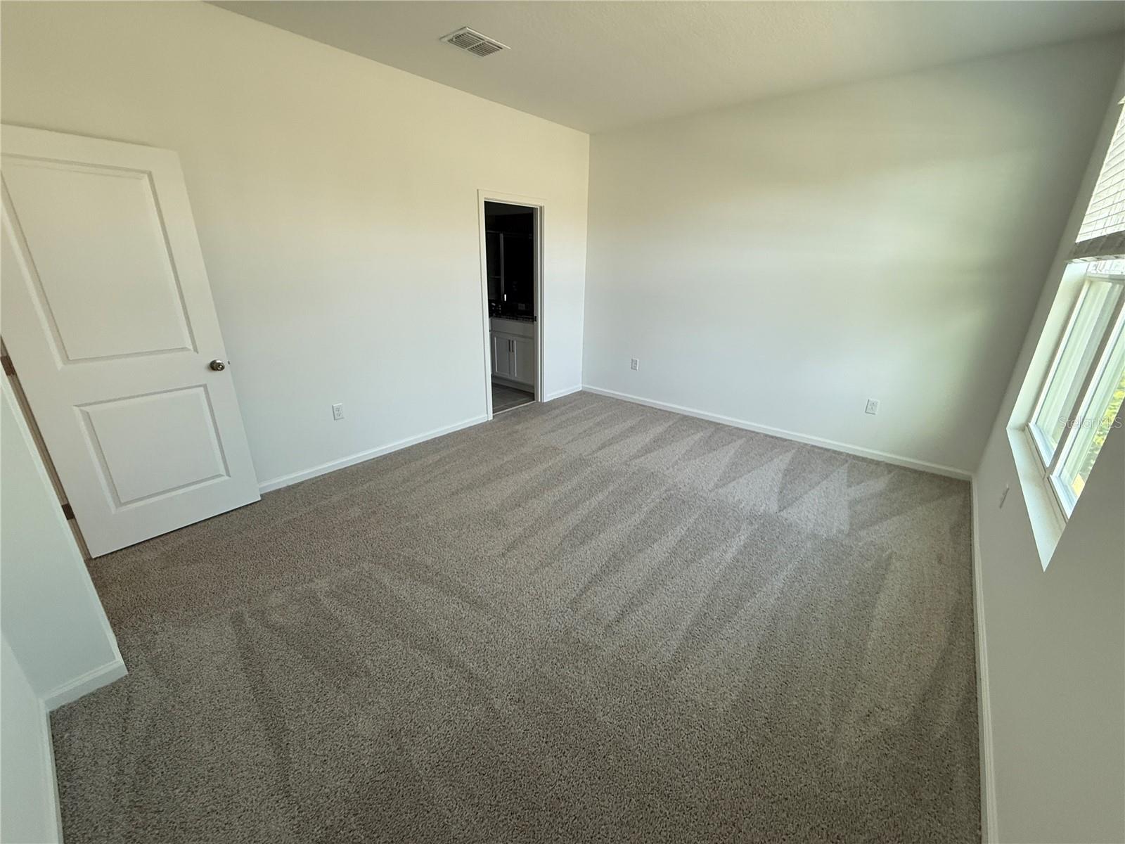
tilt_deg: -19.9
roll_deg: -1.1
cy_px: 422
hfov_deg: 102.1
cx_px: 562
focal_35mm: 14
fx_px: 455
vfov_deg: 85.7
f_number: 2.2
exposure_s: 1/120
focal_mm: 2.22
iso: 160
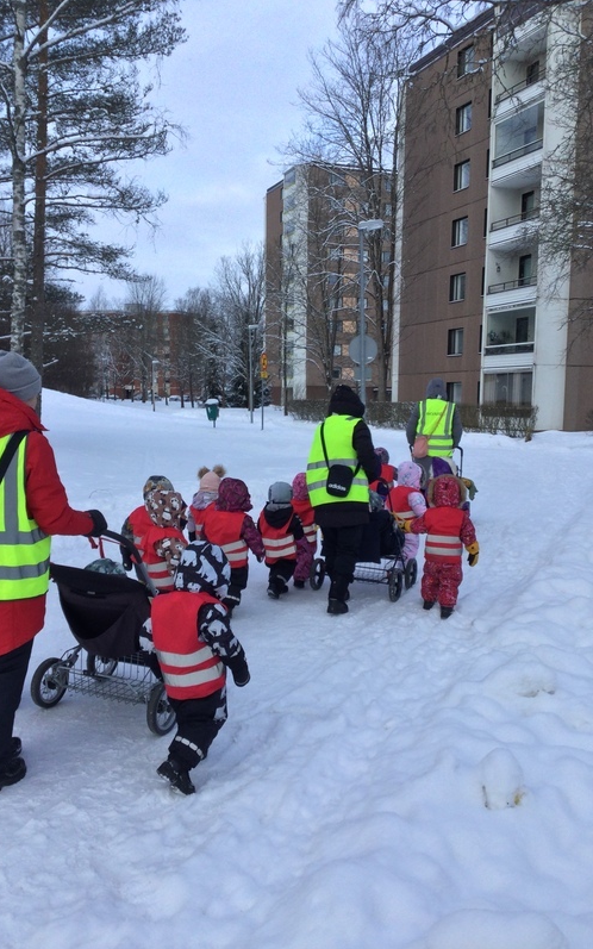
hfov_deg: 38.3
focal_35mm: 33
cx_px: 283
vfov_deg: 58.1
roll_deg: +1.3
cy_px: 475
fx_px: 853
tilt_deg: -8.3
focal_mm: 3.3
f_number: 2.4
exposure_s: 1/364
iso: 25
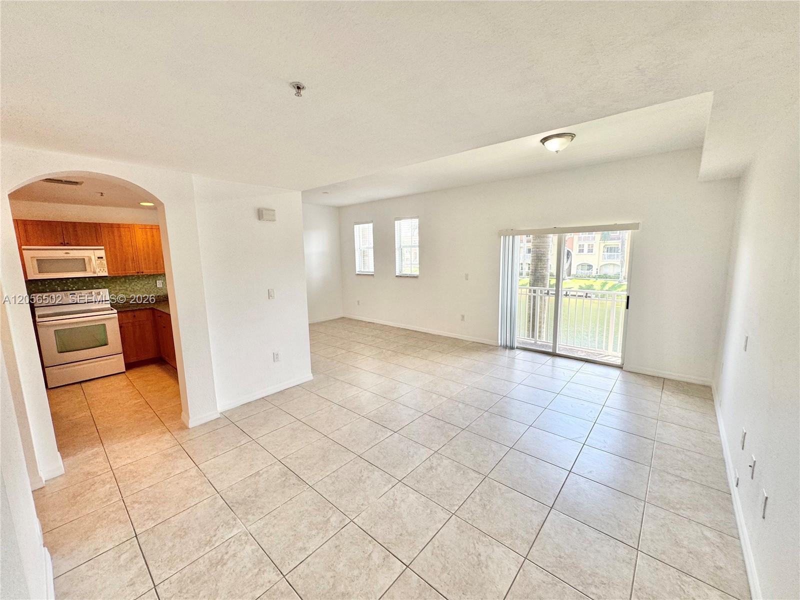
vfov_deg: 85.7
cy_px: 300
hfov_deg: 102.1
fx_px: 324
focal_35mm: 14
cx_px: 400
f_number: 2.2
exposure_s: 1/120
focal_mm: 2.22
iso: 80
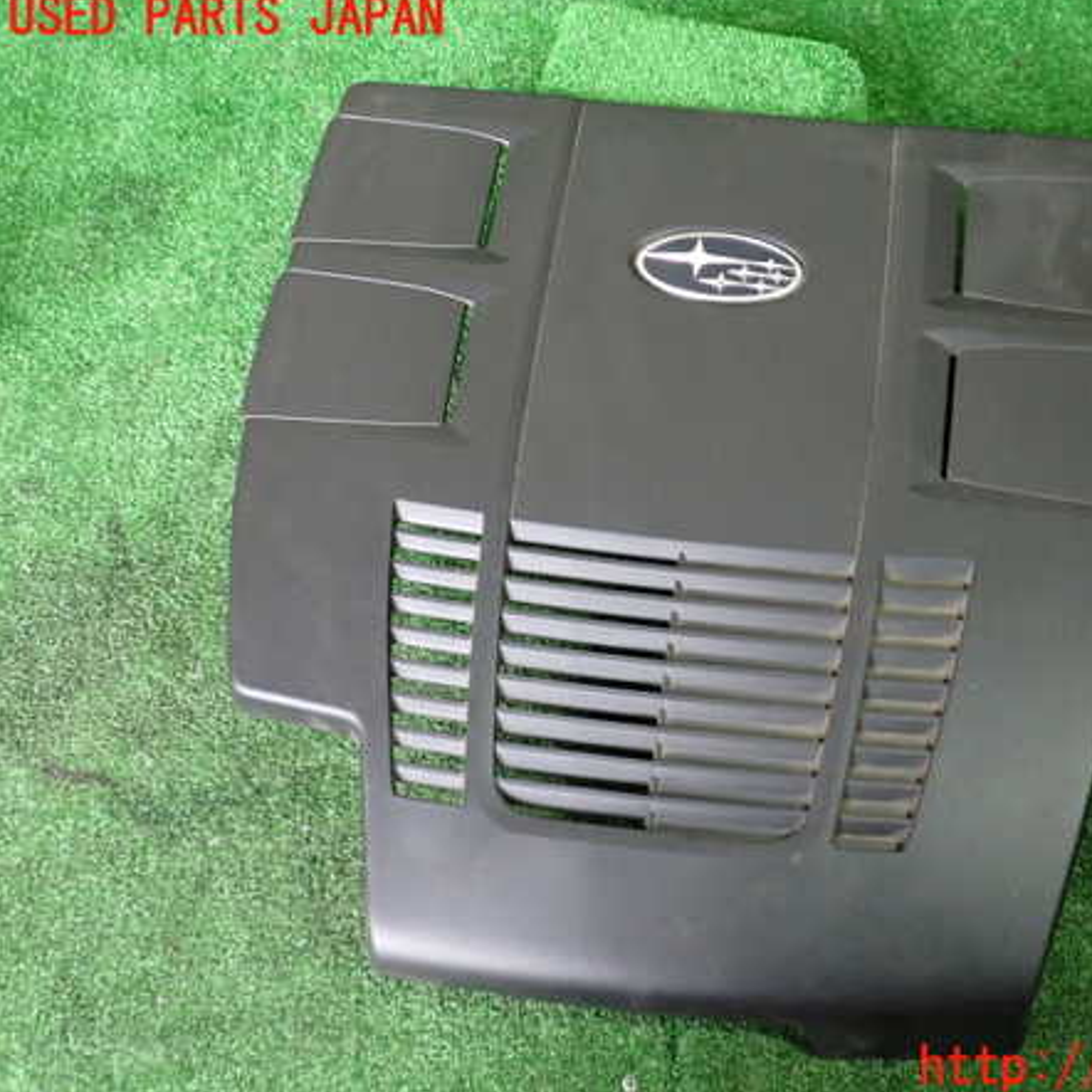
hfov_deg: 45.3
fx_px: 1285
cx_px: 736
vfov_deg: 46.0
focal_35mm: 36
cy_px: 544
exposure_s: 1/30
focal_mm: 5.4
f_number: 2.3
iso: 800
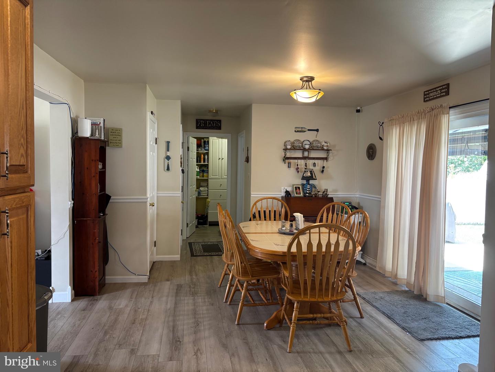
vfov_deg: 53.1
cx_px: 248
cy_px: 186
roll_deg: -1.1
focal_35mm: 26
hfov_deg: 67.3
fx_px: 372
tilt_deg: -2.0
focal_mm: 5.96
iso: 160
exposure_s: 1/60
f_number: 1.6
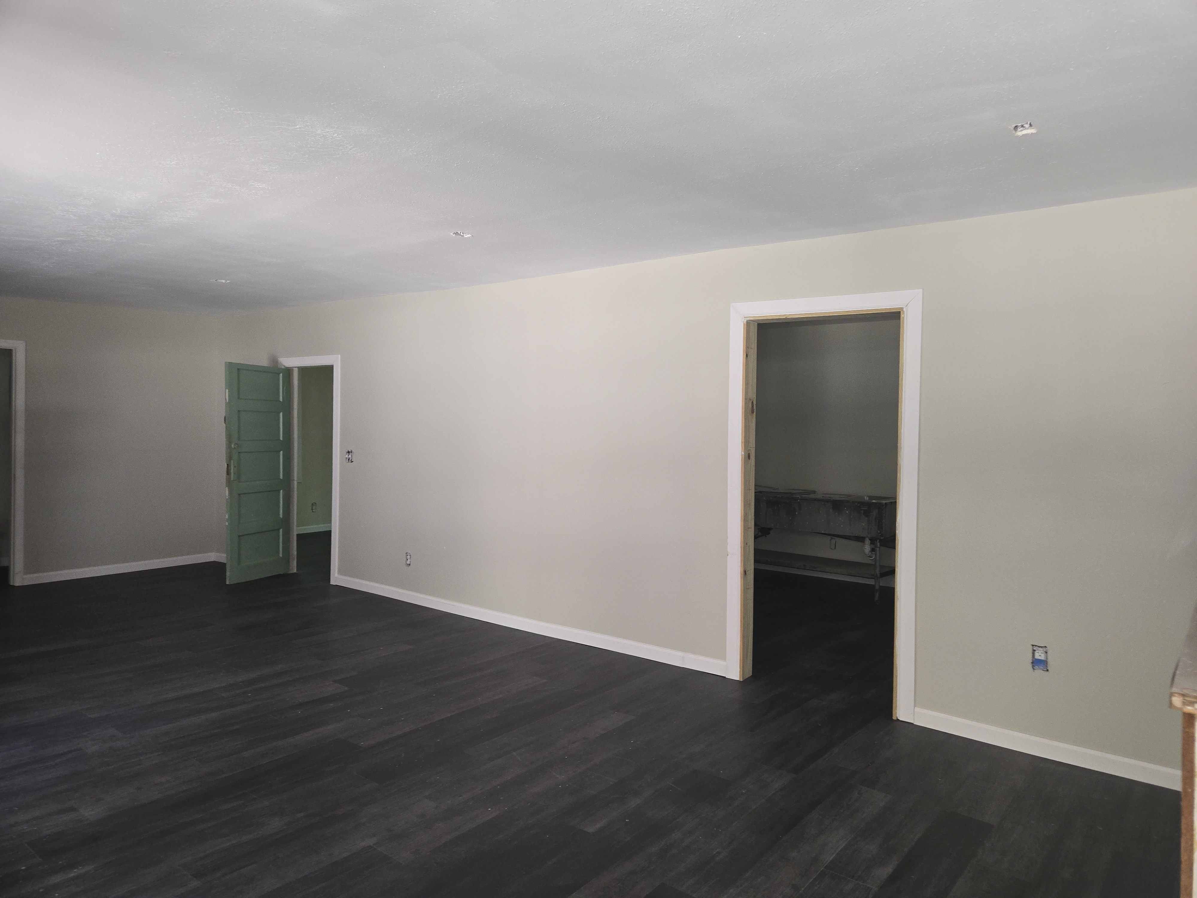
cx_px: 598
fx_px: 795
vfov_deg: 58.9
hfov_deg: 73.9
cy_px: 449
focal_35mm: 23
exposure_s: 1/24
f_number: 1.8
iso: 100
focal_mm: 5.4
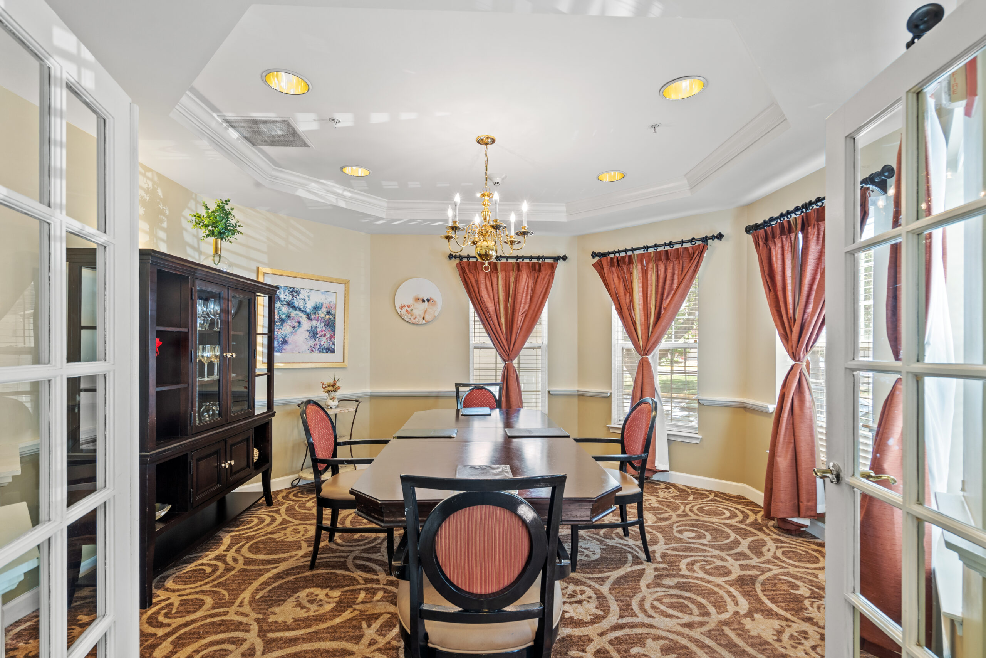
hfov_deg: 96.7
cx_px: 493
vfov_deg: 73.8
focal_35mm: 16
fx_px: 438
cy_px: 329
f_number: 7.1
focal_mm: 16
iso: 250
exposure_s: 1
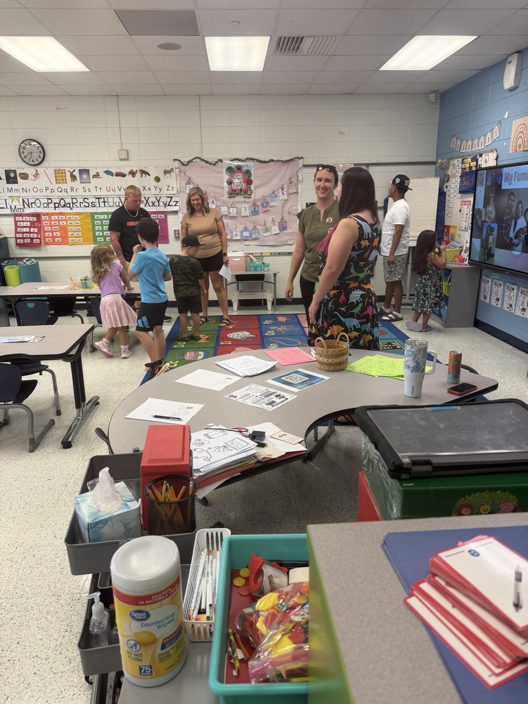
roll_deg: -0.1
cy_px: 352
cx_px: 264
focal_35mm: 24
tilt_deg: -17.0
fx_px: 488
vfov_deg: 71.6
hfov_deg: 56.8
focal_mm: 6.76
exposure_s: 1/120
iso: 160
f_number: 1.78
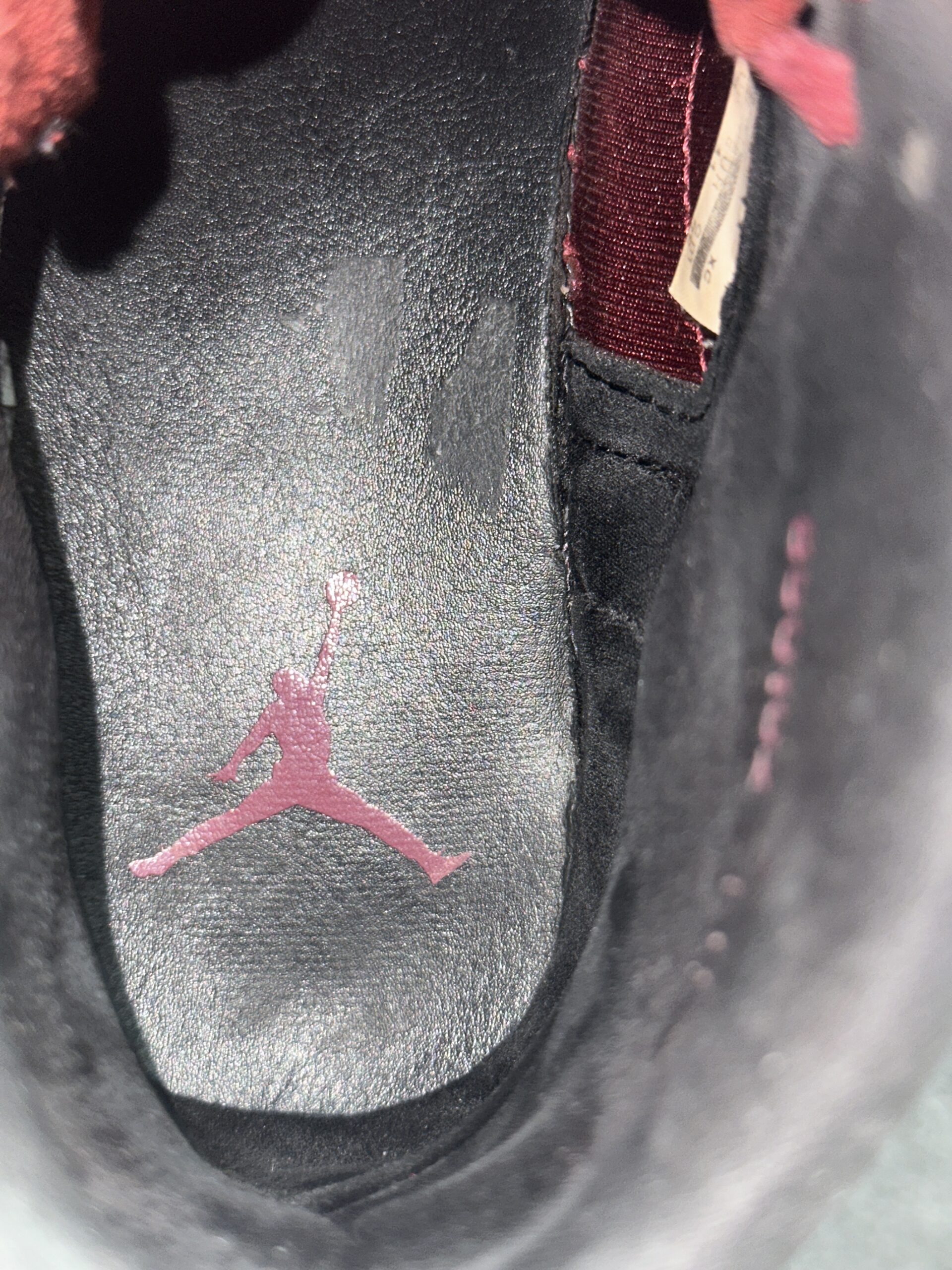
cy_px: 635
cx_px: 476
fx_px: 1760
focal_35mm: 48
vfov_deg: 39.7
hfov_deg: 30.3
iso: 40
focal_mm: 6.86
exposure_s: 1/4
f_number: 1.78
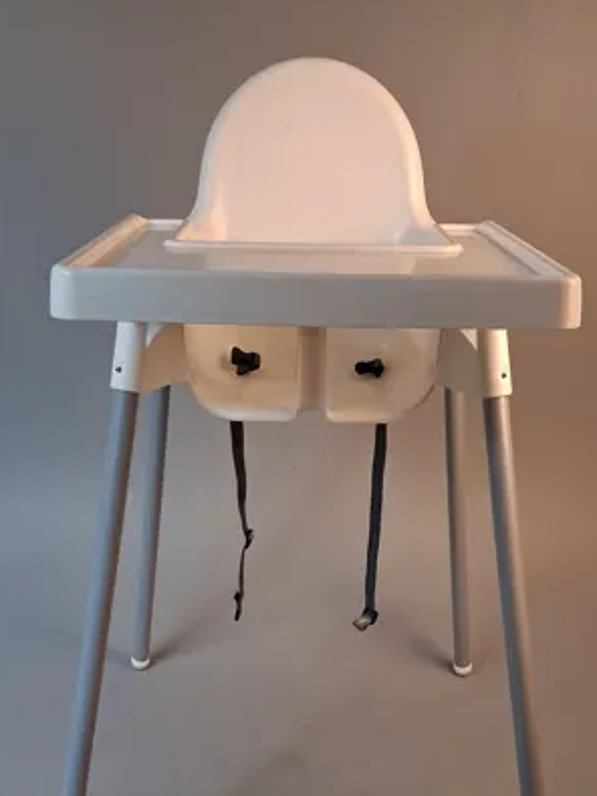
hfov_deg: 35.1
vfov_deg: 44.6
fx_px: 943
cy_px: 570
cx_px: 296
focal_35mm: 41
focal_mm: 4
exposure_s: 1/50
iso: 250
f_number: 1.8
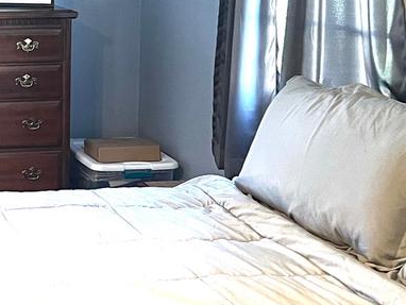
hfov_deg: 19.4
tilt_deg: -6.6
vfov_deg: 15.0
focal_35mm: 98
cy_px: 72
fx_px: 1150
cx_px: -2
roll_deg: +0.3
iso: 250
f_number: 1.5
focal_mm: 5.7
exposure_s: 1/60
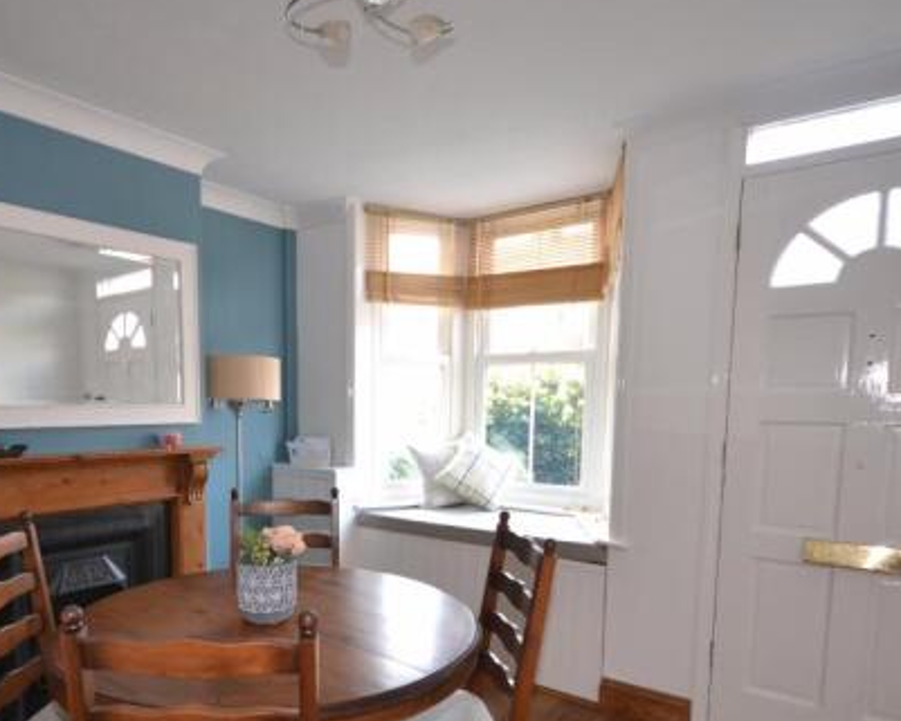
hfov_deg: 72.1
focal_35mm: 23
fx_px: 613
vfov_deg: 60.0
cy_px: 457
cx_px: 381
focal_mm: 10
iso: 640
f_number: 4
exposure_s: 1/60
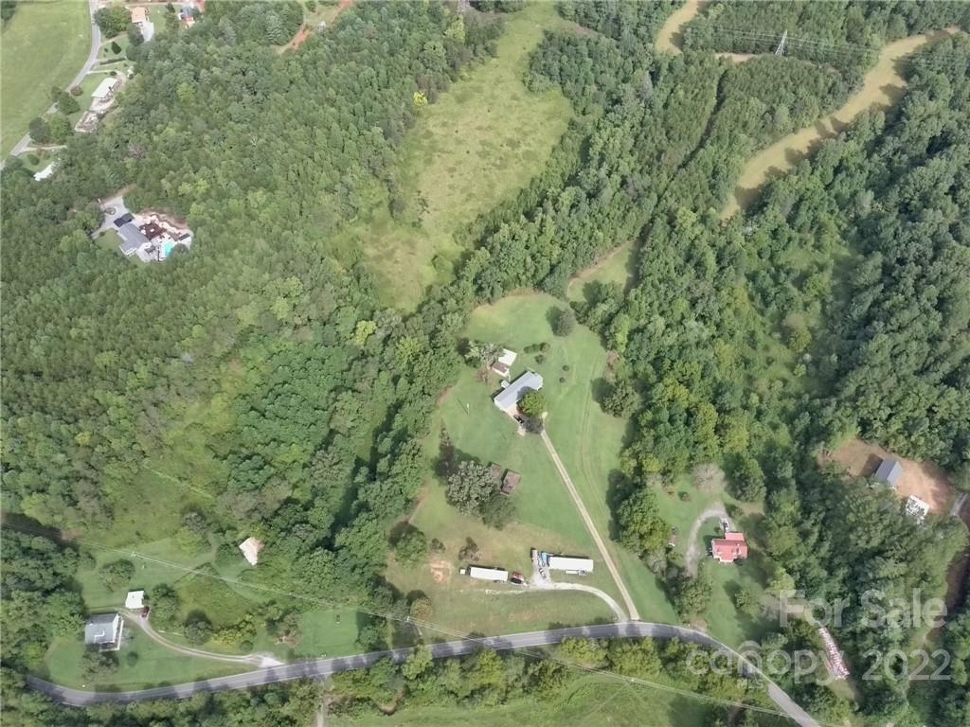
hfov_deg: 67.3
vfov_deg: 53.1
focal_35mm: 26
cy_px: 364
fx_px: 729
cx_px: 485
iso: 3200
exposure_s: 1/8000
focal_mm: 4.74
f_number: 1.8
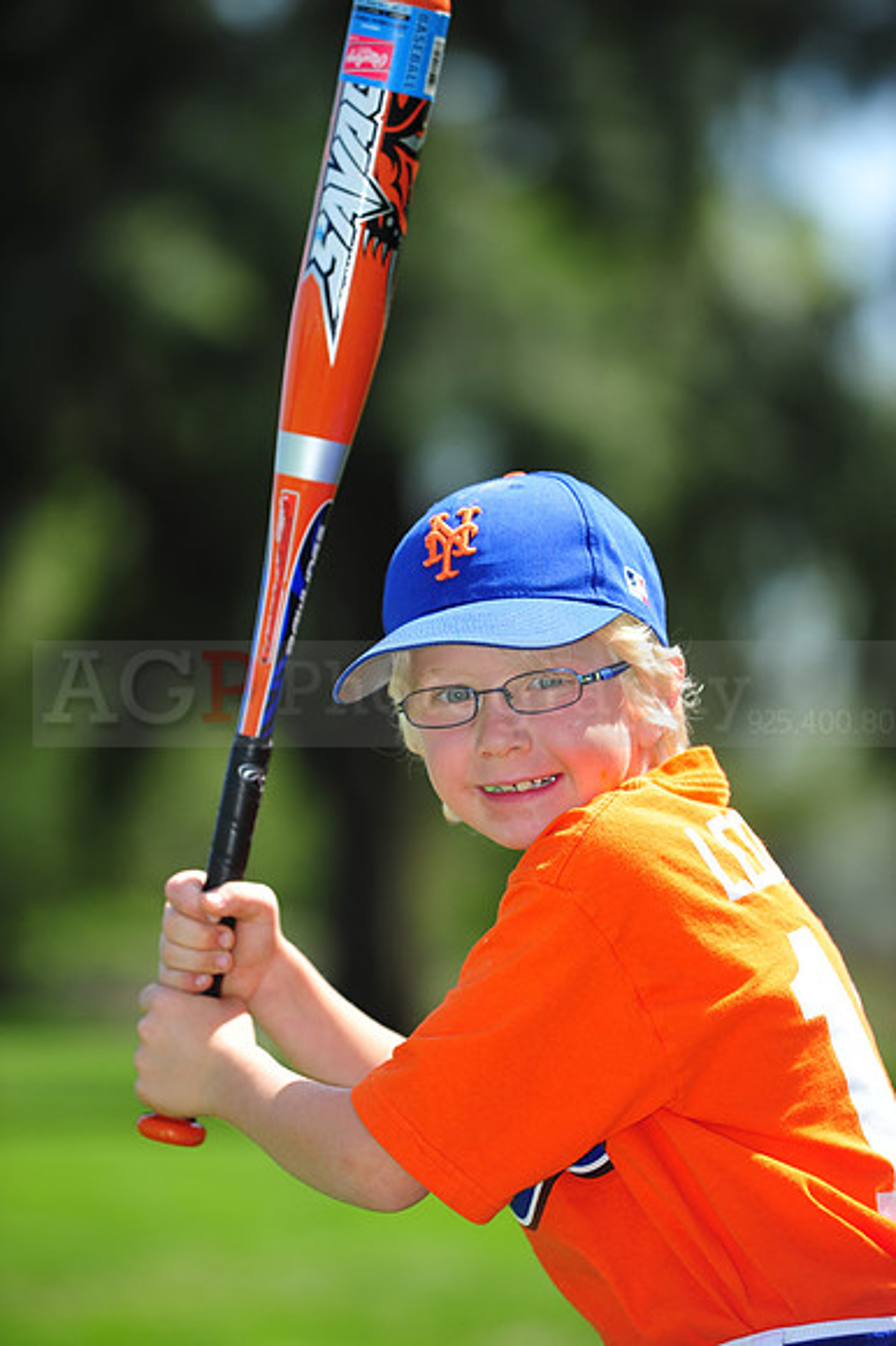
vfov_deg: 10.3
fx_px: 7475
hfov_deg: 6.9
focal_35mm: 200
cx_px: 448
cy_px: 673
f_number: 4.5
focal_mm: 200
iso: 200
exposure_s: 1/800
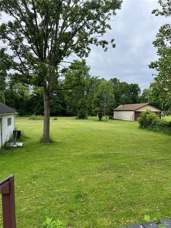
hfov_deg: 53.1
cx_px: 86
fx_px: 171
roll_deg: -0.9
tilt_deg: -0.7
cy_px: 114
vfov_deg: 67.3
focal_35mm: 26
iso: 50
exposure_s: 1/2457
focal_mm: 5.7
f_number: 1.5
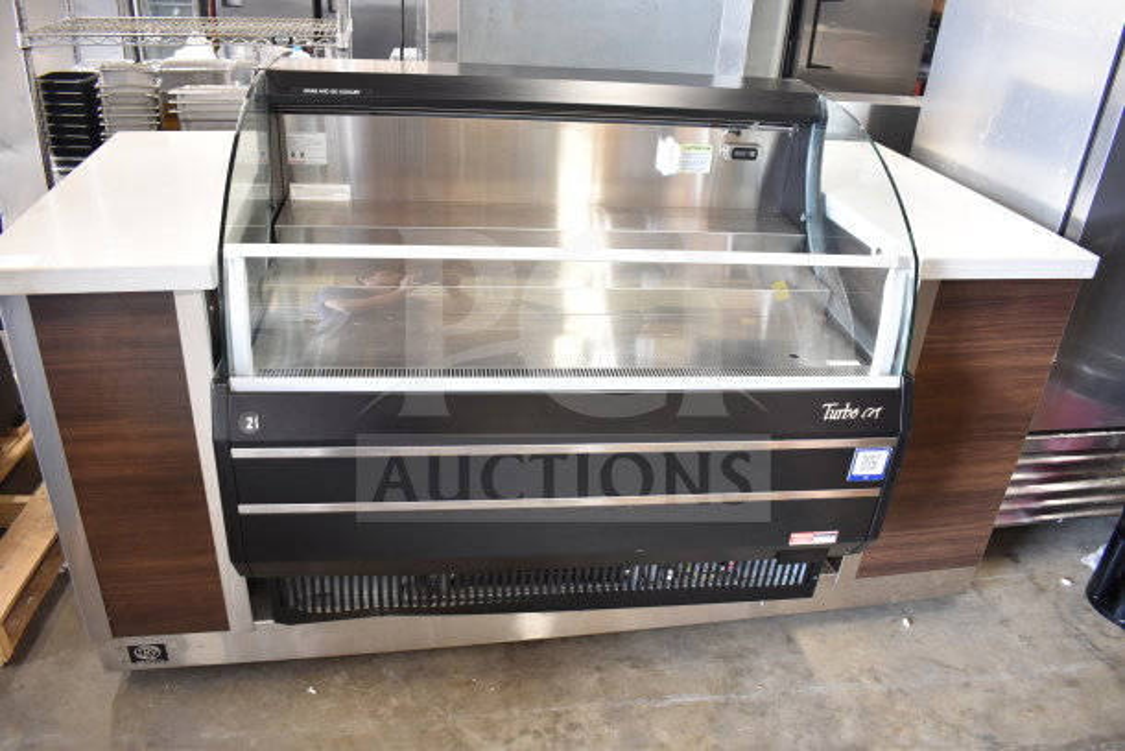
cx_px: 562
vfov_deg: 48.0
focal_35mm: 27
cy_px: 376
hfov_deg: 67.4
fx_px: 844
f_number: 3.5
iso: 1000
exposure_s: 1/30
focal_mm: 18
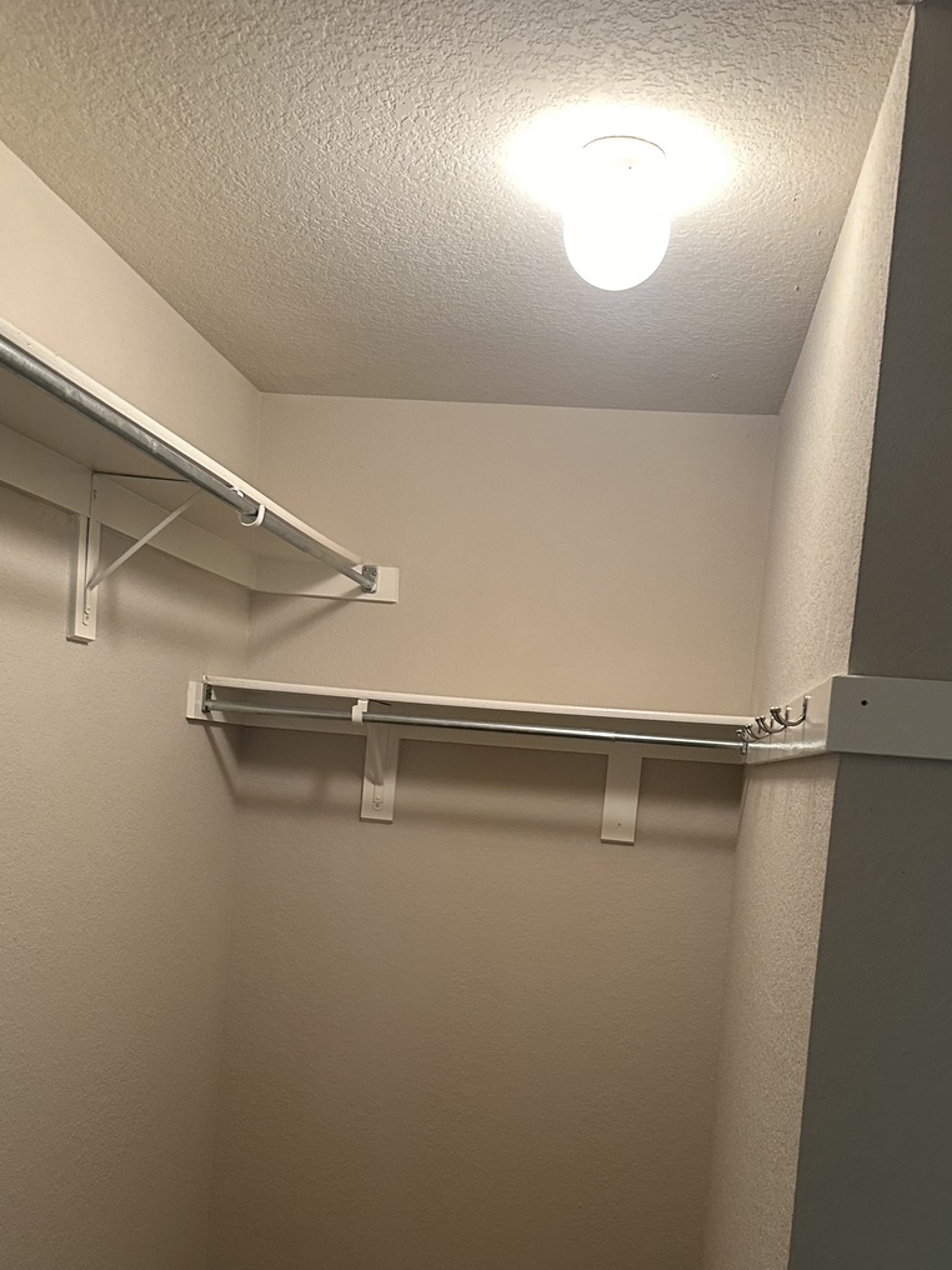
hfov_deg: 41.8
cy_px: 871
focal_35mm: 34
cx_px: 512
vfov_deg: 52.7
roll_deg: -4.3
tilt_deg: -3.2
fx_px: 1247
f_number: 1.78
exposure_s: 1/60
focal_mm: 6.86
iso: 400
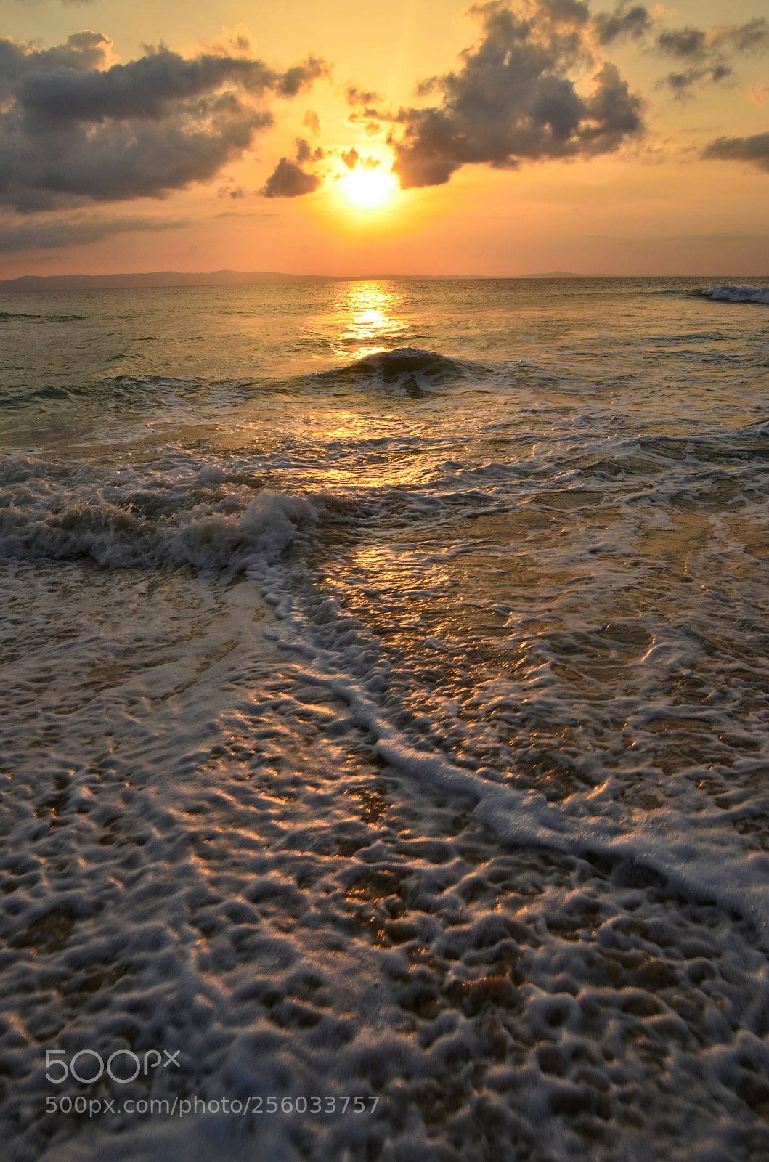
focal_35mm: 27
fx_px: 869
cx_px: 384
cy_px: 581
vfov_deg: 67.5
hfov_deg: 47.7
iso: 200
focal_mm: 18
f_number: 16
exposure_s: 1/125
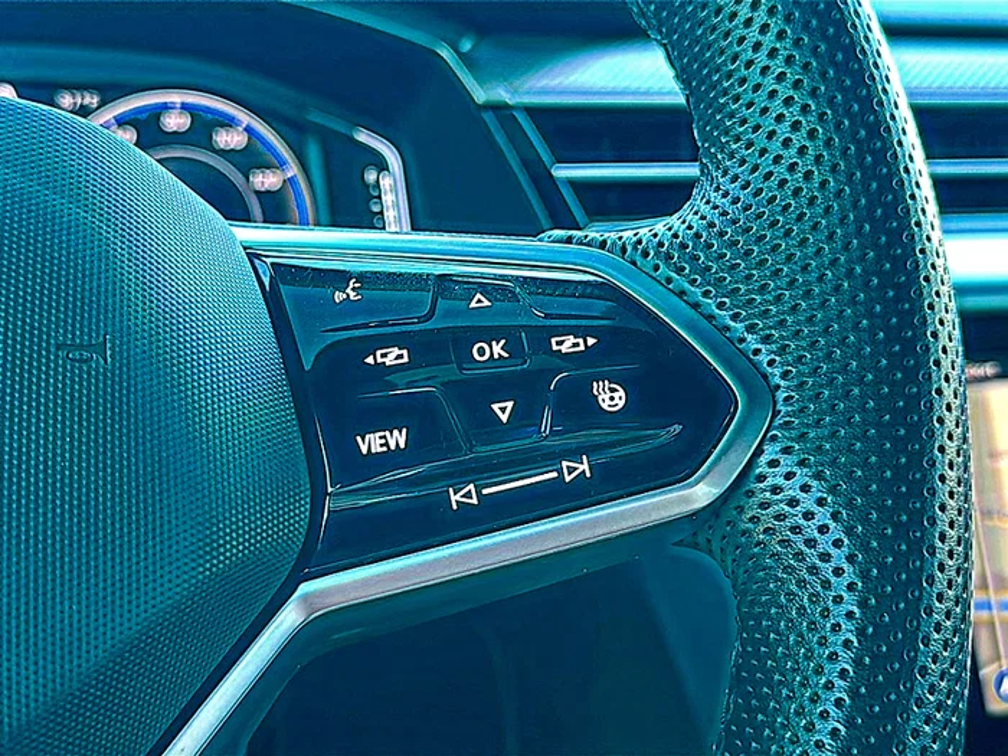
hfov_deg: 43.9
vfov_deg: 33.6
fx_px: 1252
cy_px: 378
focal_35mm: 43
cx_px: 504
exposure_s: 1/56
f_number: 1.78
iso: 80
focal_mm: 6.86
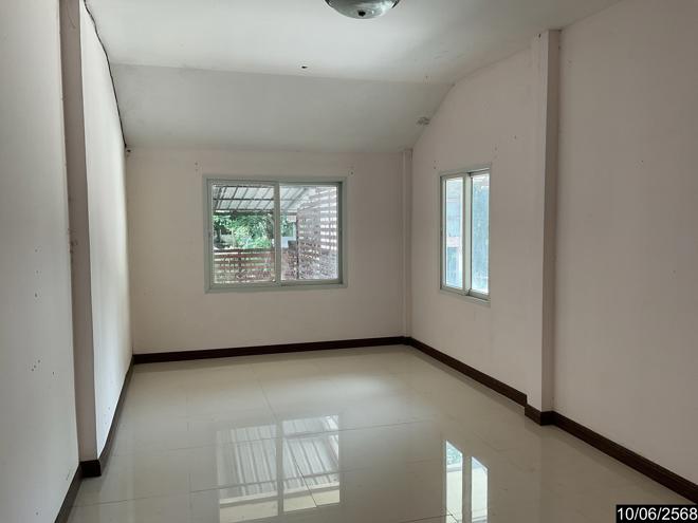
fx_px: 585
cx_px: 349
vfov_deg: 48.2
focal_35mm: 29
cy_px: 262
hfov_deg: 61.7
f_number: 1.8
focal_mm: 3
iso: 40
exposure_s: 1/60
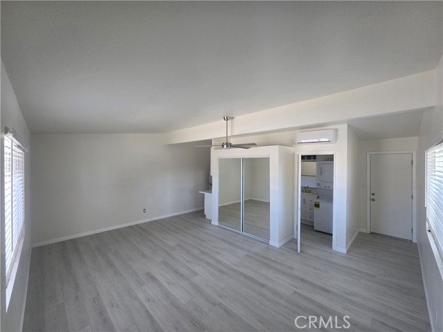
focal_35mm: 13
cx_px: 222
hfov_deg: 106.2
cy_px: 166
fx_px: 166
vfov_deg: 89.9
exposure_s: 1/60
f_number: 2.2
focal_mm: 2.2
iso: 100
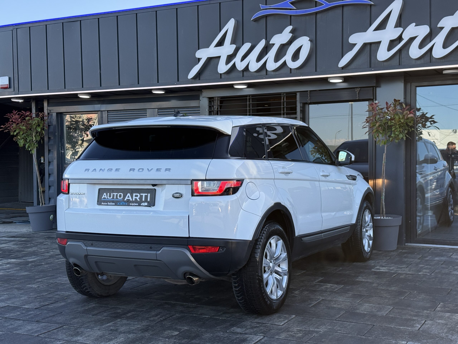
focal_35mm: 48
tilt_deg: -0.3
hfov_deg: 39.7
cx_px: 229
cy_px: 172
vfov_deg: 30.3
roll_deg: +0.6
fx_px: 635
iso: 64
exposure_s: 1/754
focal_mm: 6.76
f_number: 1.78
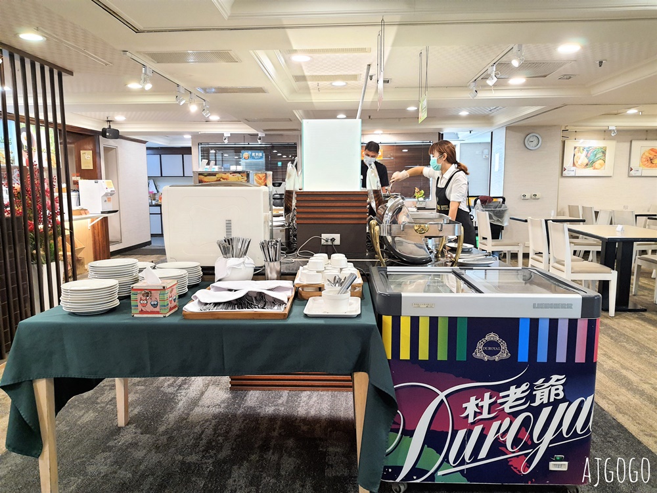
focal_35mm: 26
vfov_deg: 53.1
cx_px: 328
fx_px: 493
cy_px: 246
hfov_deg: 67.3
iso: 200
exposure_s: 1/60
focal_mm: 4.32
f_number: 1.7
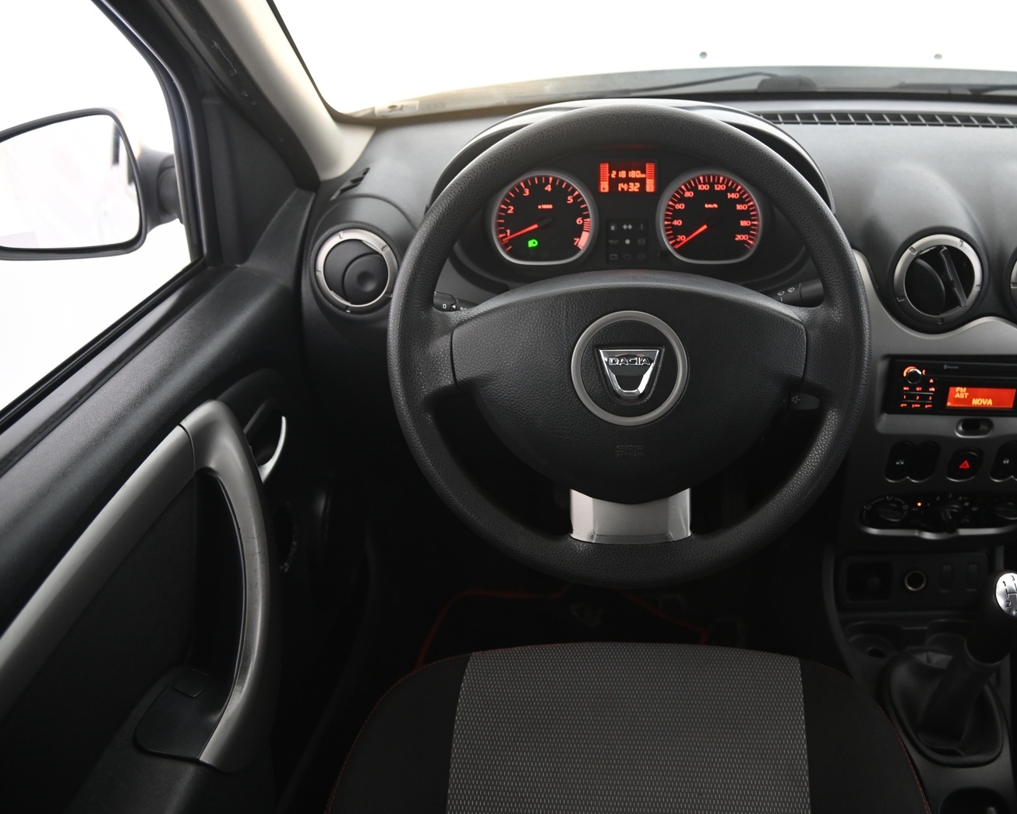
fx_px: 843
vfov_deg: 51.5
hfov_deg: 61.7
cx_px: 608
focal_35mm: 28
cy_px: 398
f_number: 4
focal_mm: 24
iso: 2000
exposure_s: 1/15
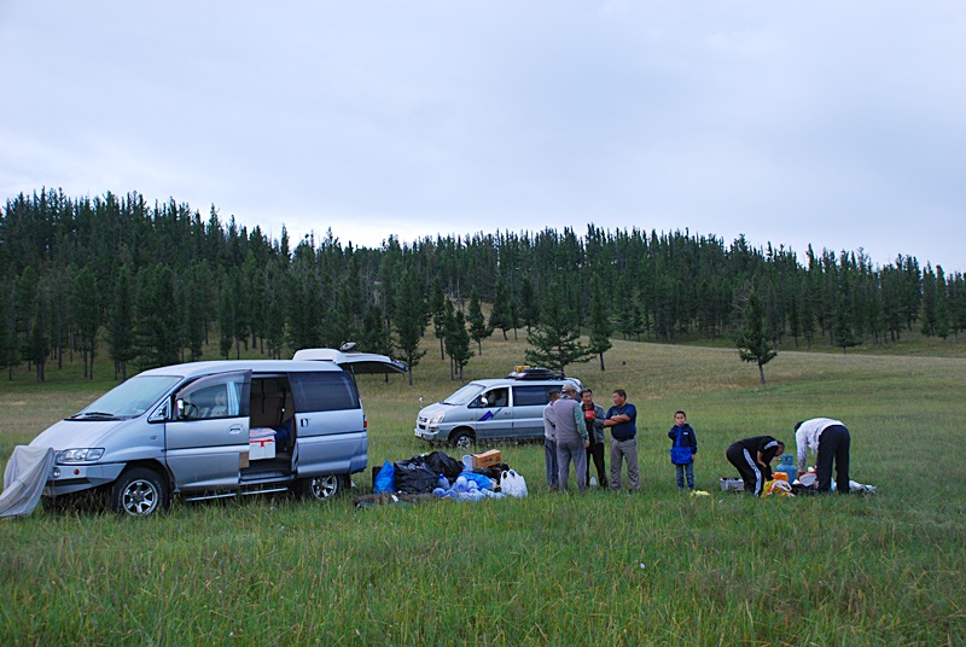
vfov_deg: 32.0
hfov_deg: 46.3
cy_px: 324
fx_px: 1129
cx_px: 483
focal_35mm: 42
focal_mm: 28
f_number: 6.3
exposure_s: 1/320
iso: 400
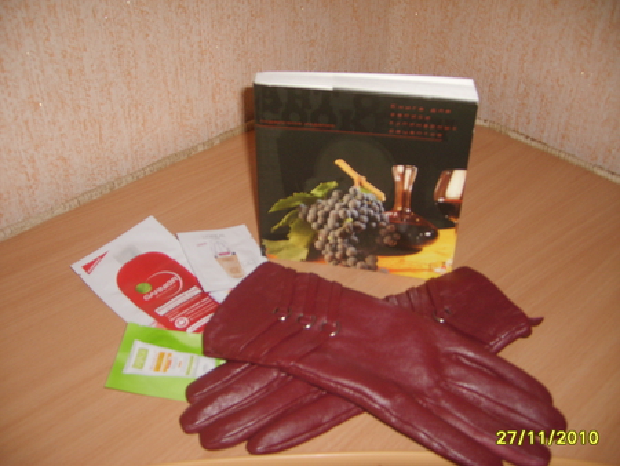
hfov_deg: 52.6
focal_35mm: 35
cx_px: 310
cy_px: 233
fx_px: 627
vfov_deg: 40.7
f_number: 2.8
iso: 100
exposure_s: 1/45
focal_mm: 5.8
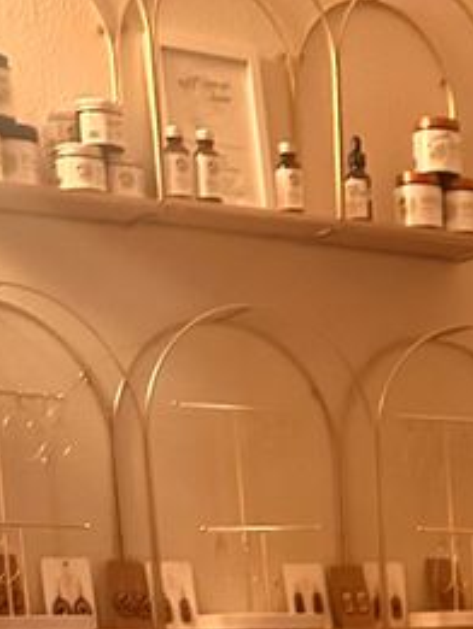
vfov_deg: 17.4
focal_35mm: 92
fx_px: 1675
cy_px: 1123
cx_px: 579
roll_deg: +0.1
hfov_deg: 15.4
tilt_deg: -18.9
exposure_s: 1/40
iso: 1000
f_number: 1.78
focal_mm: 6.86
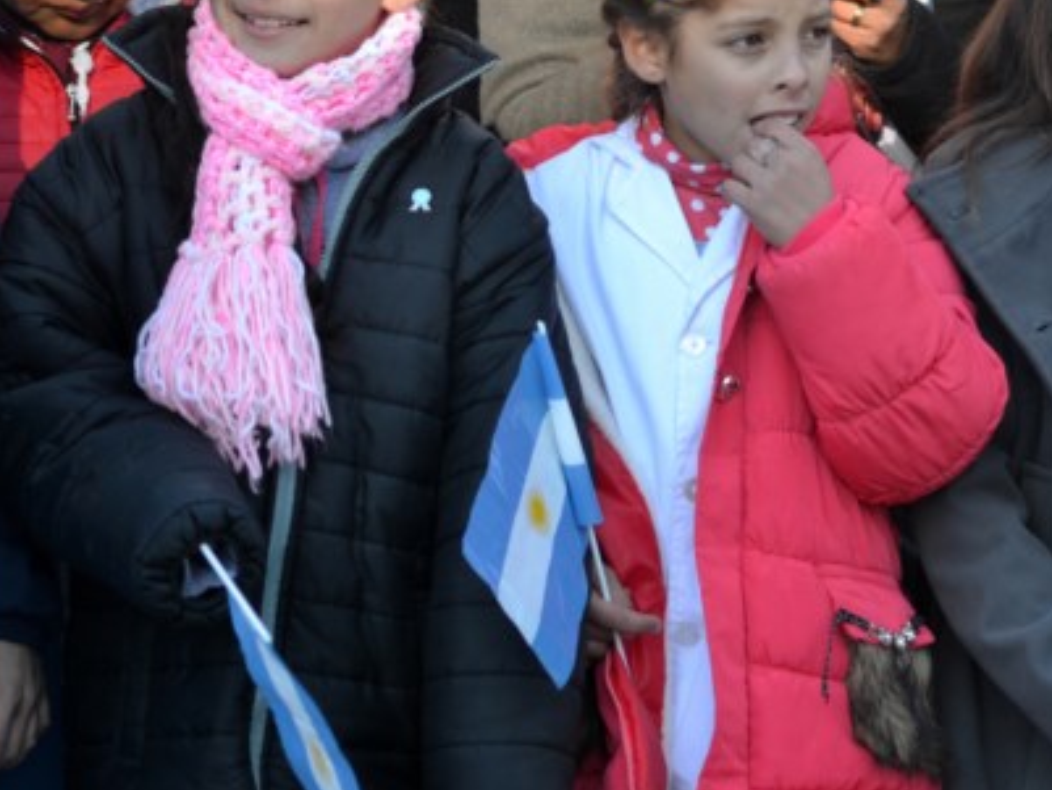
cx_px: 816
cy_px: 280
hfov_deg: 8.6
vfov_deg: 6.5
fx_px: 6992
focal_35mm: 230
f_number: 4.2
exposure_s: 1/320
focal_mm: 100
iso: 400
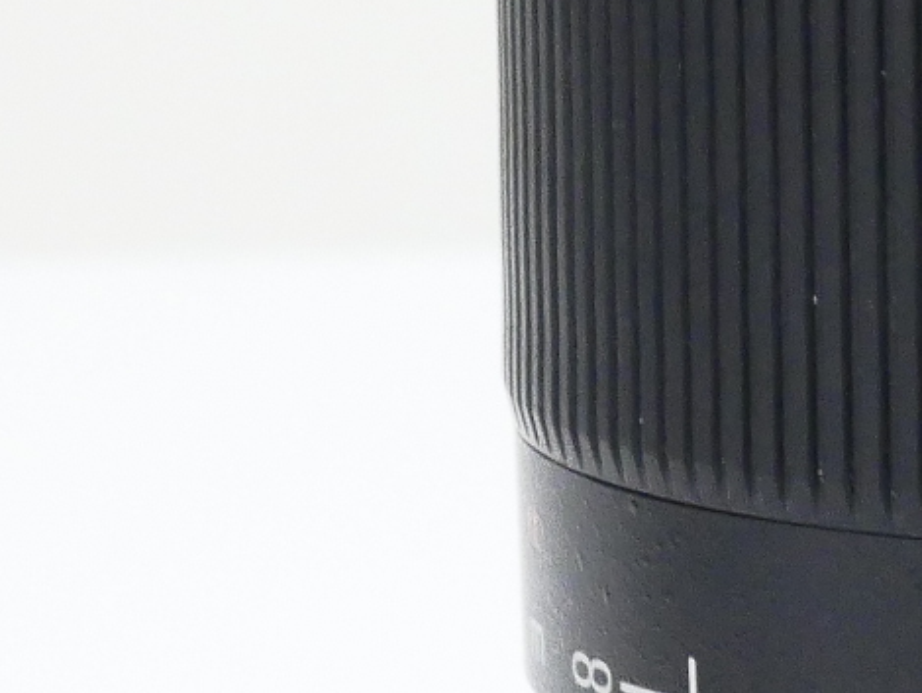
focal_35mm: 406
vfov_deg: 3.7
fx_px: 10819
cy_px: 340
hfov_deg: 4.9
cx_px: 997
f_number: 11
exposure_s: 1/20
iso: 2000
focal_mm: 42
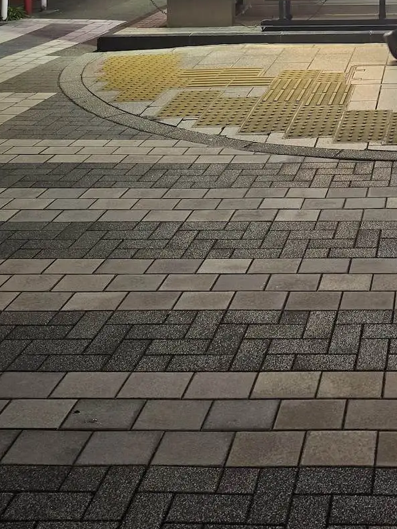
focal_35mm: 58
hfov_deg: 23.6
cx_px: 442
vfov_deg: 28.9
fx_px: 887
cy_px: -102
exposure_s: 1/100
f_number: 1.7
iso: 160
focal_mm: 6.3
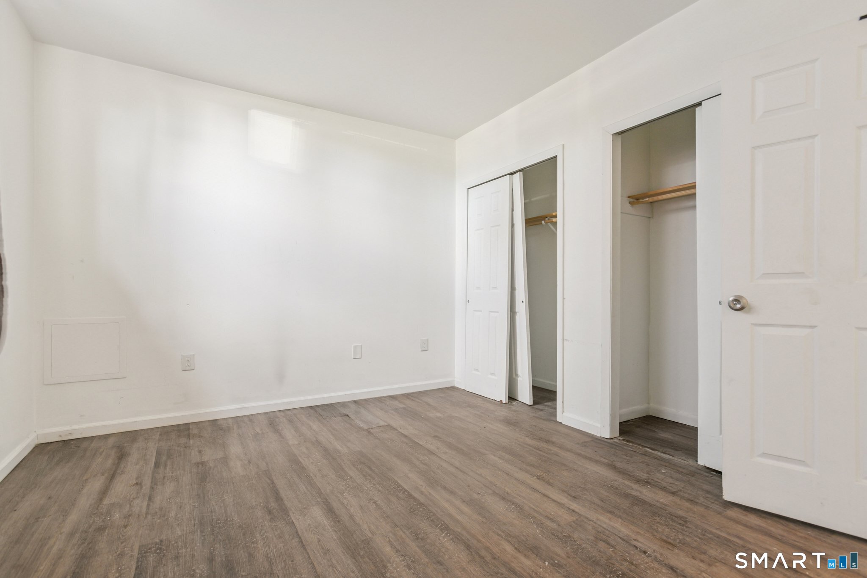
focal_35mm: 17
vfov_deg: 70.4
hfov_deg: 93.3
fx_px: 409
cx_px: 434
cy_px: 289
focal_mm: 17
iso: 400
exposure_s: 1/2
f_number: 11
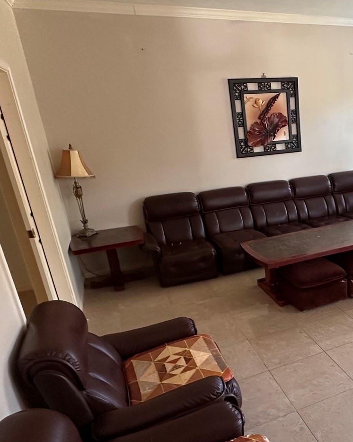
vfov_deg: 58.3
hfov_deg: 44.9
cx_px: 304
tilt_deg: -21.9
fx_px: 392
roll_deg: +2.1
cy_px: 264
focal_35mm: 30
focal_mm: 2.22
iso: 400
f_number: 2.2
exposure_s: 1/60
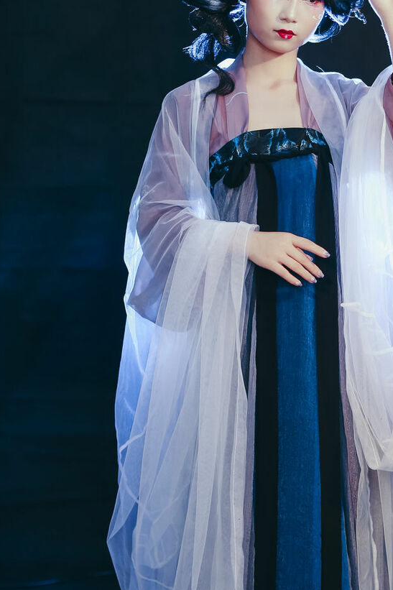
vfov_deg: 21.7
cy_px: 232
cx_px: 267
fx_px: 1540
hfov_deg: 14.5
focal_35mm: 94
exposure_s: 1/100
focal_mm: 50
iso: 320
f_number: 2
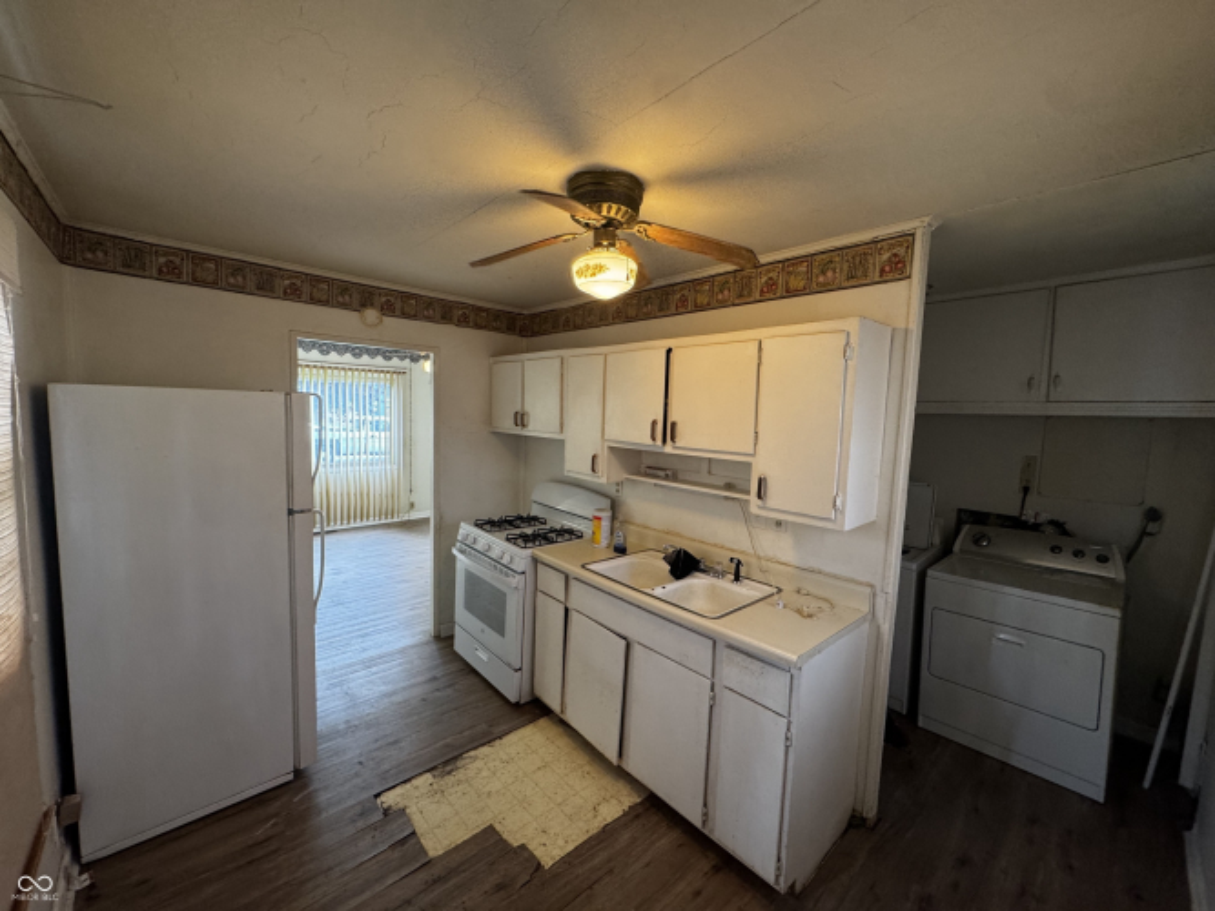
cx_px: 608
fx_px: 491
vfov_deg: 85.7
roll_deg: -1.5
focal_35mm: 14
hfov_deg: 102.1
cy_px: 456
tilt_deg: -5.3
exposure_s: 1/60
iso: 250
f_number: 2.2
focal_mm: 2.22
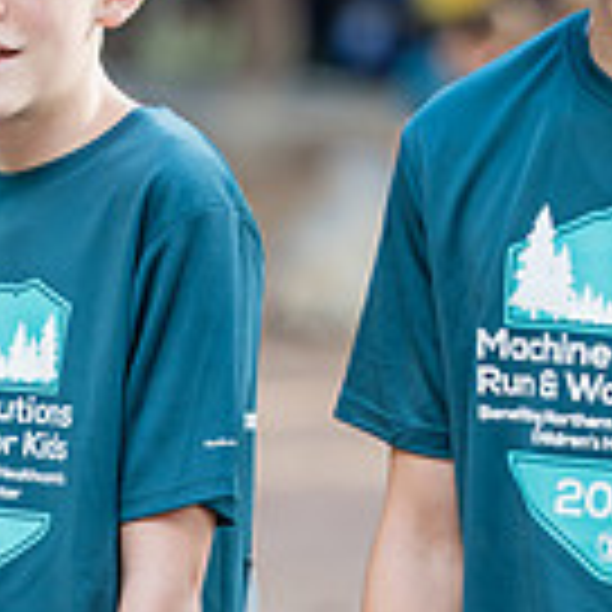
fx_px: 7941
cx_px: 171
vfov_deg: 4.4
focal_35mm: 397
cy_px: 513
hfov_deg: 4.4
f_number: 2.8
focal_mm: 141.2
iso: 500
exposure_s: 1/400
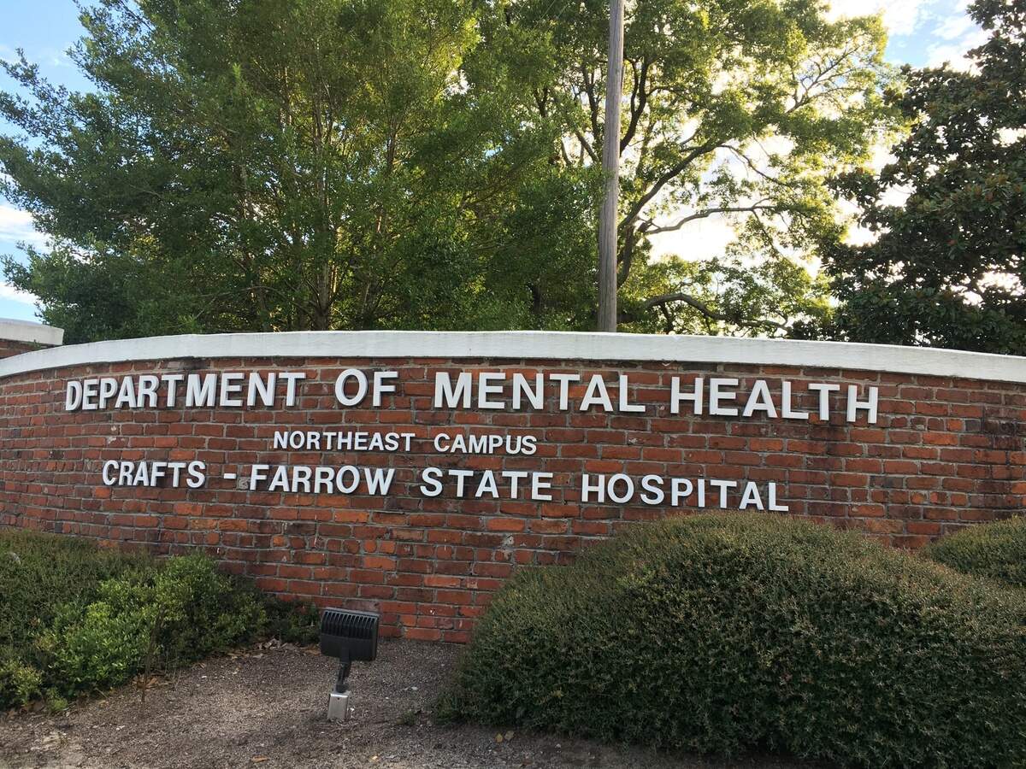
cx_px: 513
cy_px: 384
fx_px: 860
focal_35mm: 29
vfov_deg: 48.2
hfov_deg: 61.7
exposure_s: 1/120
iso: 25
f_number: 2.2
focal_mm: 4.15
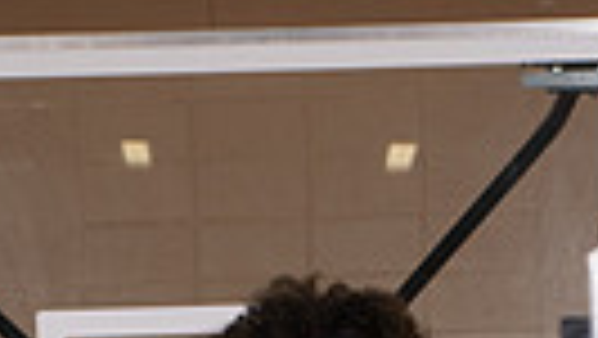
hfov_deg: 15.1
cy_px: 1009
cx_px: 292
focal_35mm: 142
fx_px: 2253
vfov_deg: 7.5
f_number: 7.1
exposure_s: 1/320
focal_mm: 40
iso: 320
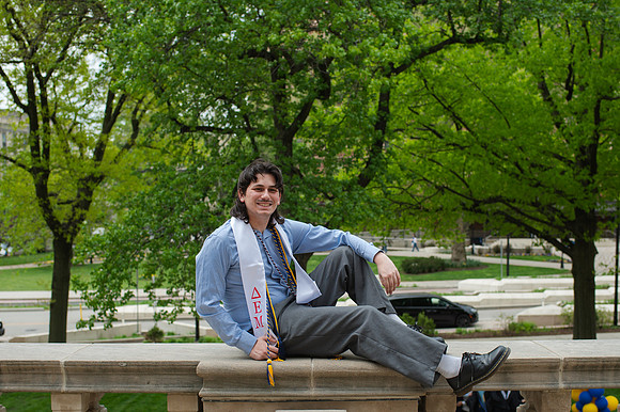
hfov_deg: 42.7
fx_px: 792
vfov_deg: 29.1
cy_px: 253
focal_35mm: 46
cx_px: 311
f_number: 3.5
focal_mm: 35
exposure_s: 1/1000
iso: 160
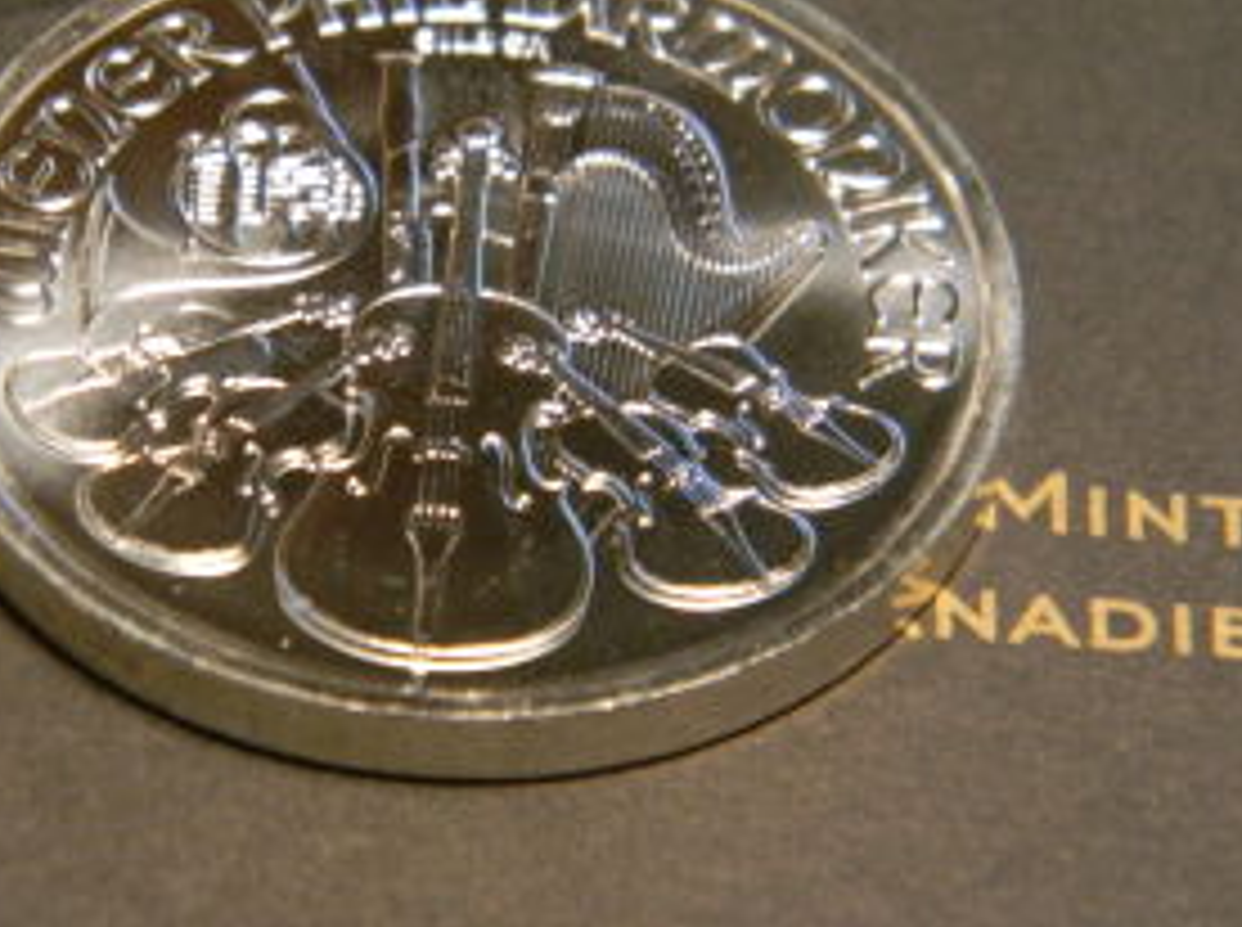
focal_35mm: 195
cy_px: 356
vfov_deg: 7.6
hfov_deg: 10.2
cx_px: 457
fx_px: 6984
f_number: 5
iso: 400
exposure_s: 1/13
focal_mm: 26.8
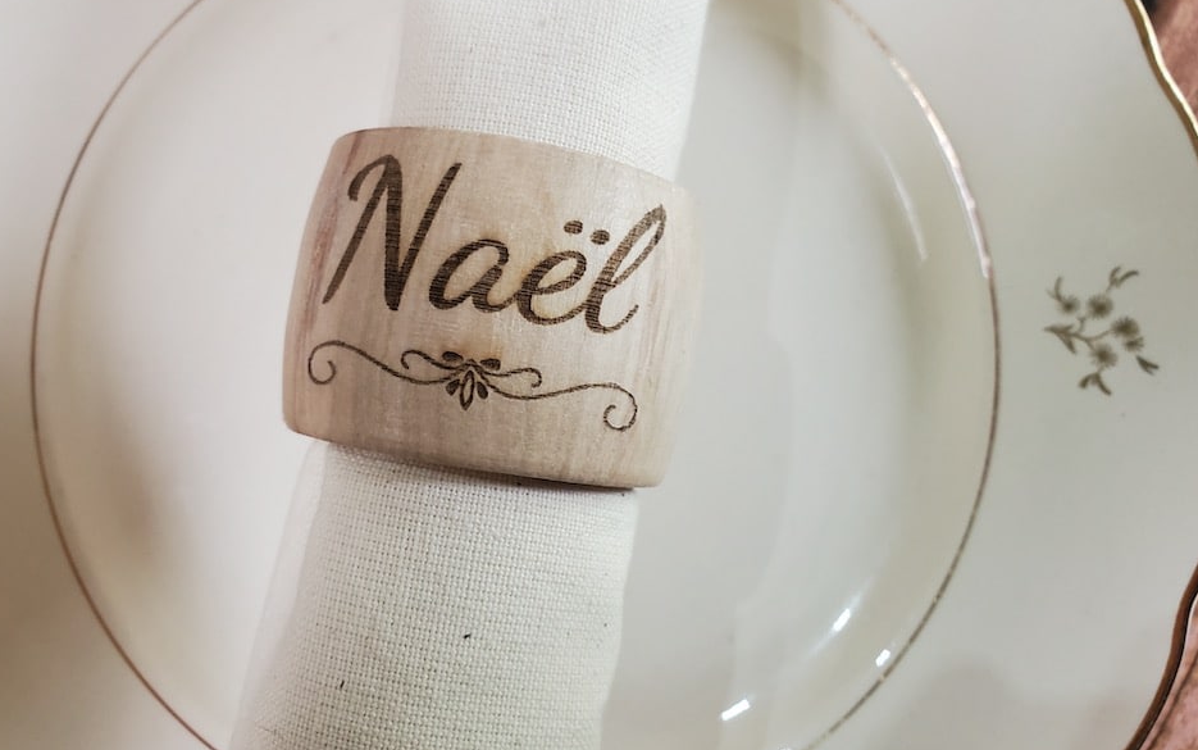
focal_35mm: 28
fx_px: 914
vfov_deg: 44.4
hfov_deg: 66.5
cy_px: 316
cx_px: 597
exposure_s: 1/100
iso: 320
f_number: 2.4
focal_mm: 4.3
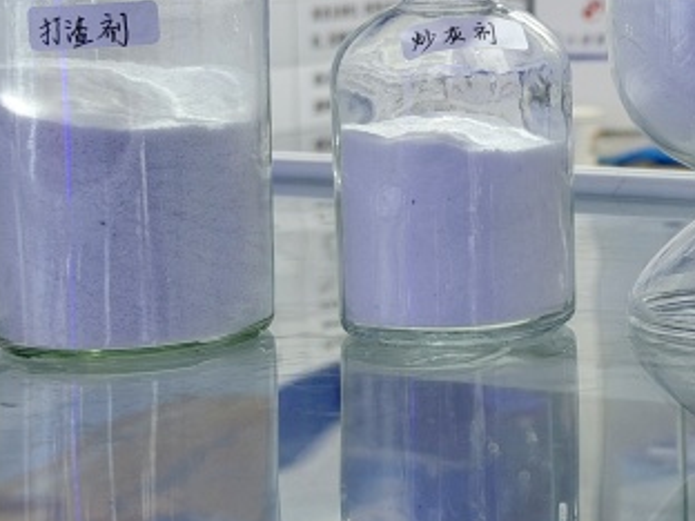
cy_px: 38
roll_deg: +1.6
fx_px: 2470
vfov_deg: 12.0
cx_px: 740
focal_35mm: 123
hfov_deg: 15.6
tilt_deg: -3.4
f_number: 1.78
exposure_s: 1/194
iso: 50
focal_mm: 6.76
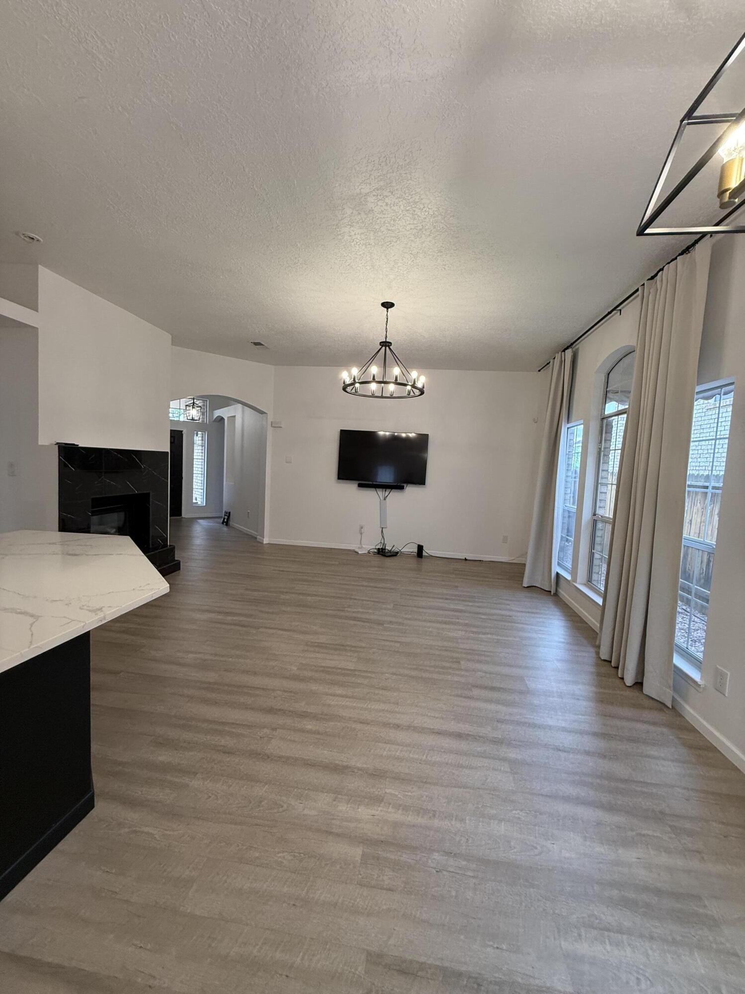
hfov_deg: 85.7
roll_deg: -3.4
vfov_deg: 102.1
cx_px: 372
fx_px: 402
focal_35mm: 14
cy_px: 497
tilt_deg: -3.5
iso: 200
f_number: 2.2
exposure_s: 1/120
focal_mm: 2.22
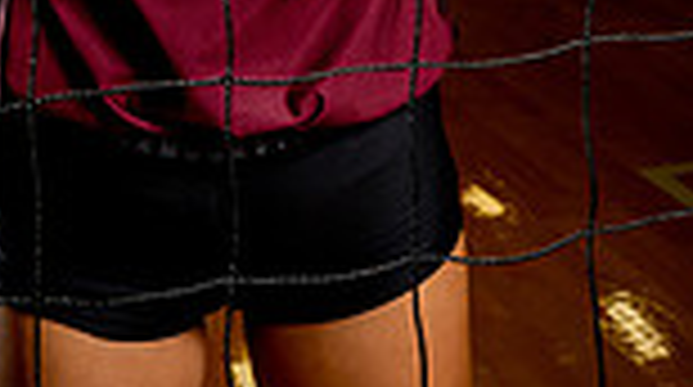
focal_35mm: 92
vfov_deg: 10.8
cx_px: 243
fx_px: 1688
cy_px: -594
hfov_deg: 23.1
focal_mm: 30
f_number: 7.1
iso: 400
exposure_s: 1/250
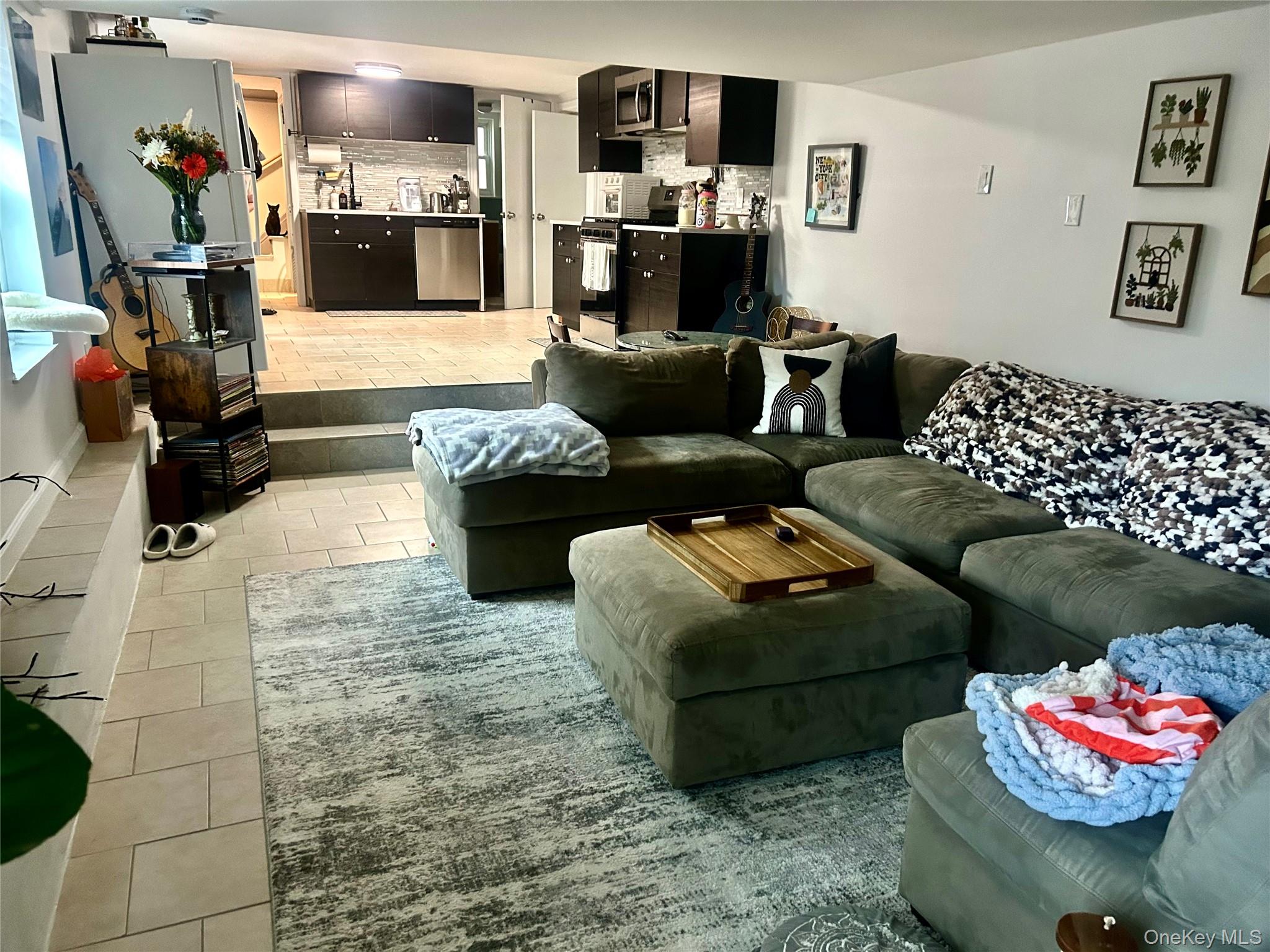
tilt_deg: -16.3
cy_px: 476
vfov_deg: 53.1
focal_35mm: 26
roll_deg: -1.7
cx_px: 635
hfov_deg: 67.3
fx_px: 954
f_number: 1.5
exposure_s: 1/60
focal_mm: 5.7
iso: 400
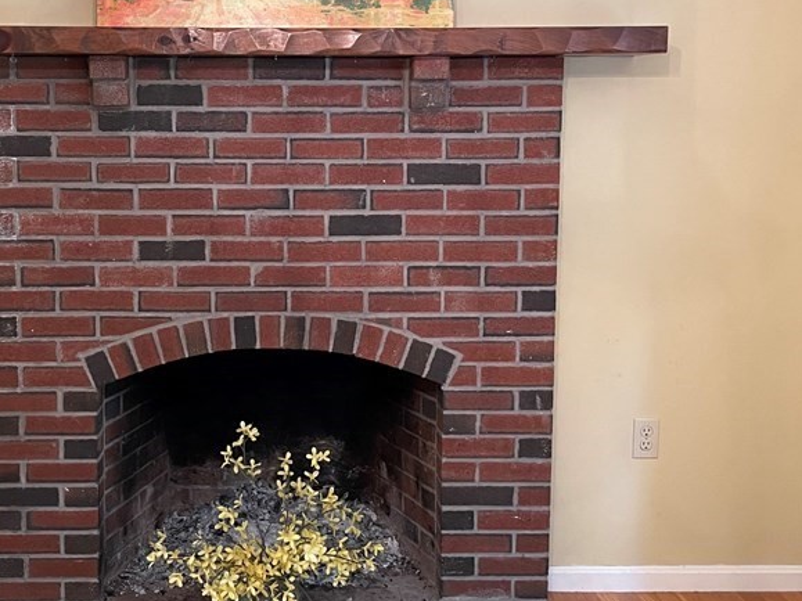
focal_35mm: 46
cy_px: 255
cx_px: 277
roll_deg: +0.0
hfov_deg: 40.8
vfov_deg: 31.5
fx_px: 1066
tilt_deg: -6.5
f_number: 1.6
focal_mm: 4.2
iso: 400
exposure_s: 1/60
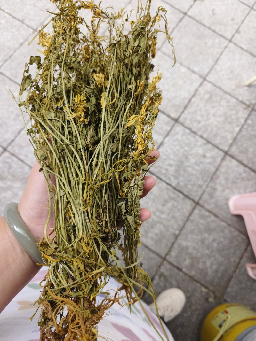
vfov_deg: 73.9
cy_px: 170
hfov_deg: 58.9
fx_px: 227
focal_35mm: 23
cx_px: 128
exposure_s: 1/120
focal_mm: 5.5
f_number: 1.75
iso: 85
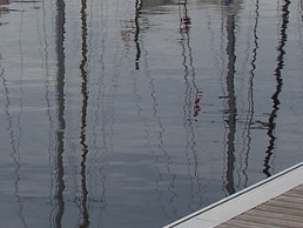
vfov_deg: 6.1
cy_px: -223
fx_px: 2068
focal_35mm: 236
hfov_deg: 8.3
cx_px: -63
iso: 100
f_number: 11
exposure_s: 1/125
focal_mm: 20.63
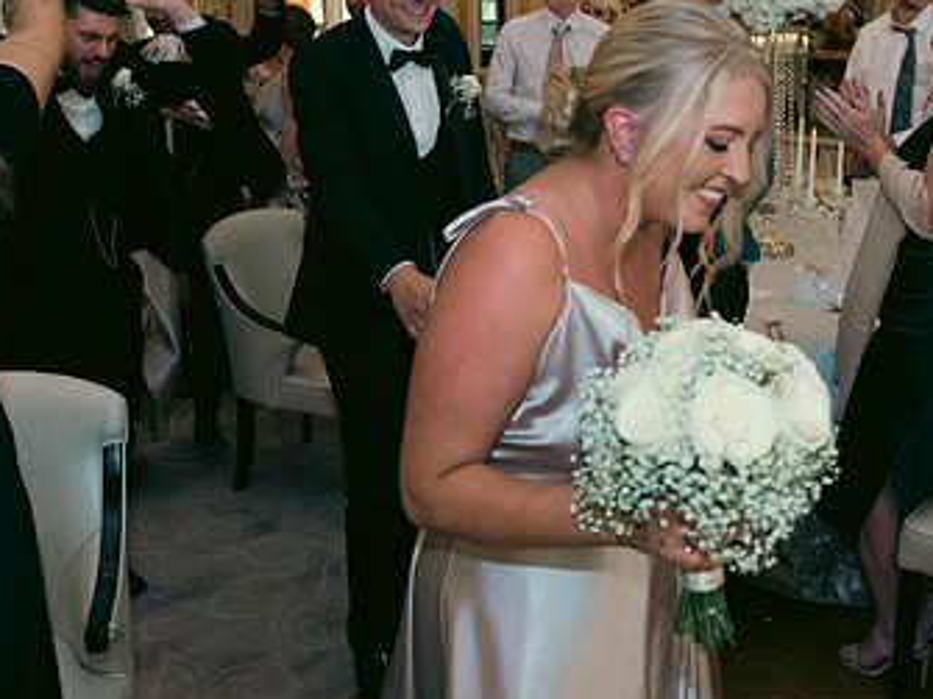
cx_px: 510
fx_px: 1078
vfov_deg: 35.5
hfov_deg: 46.8
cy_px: 224
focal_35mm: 40
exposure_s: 1/160
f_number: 3.5
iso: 800
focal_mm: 24
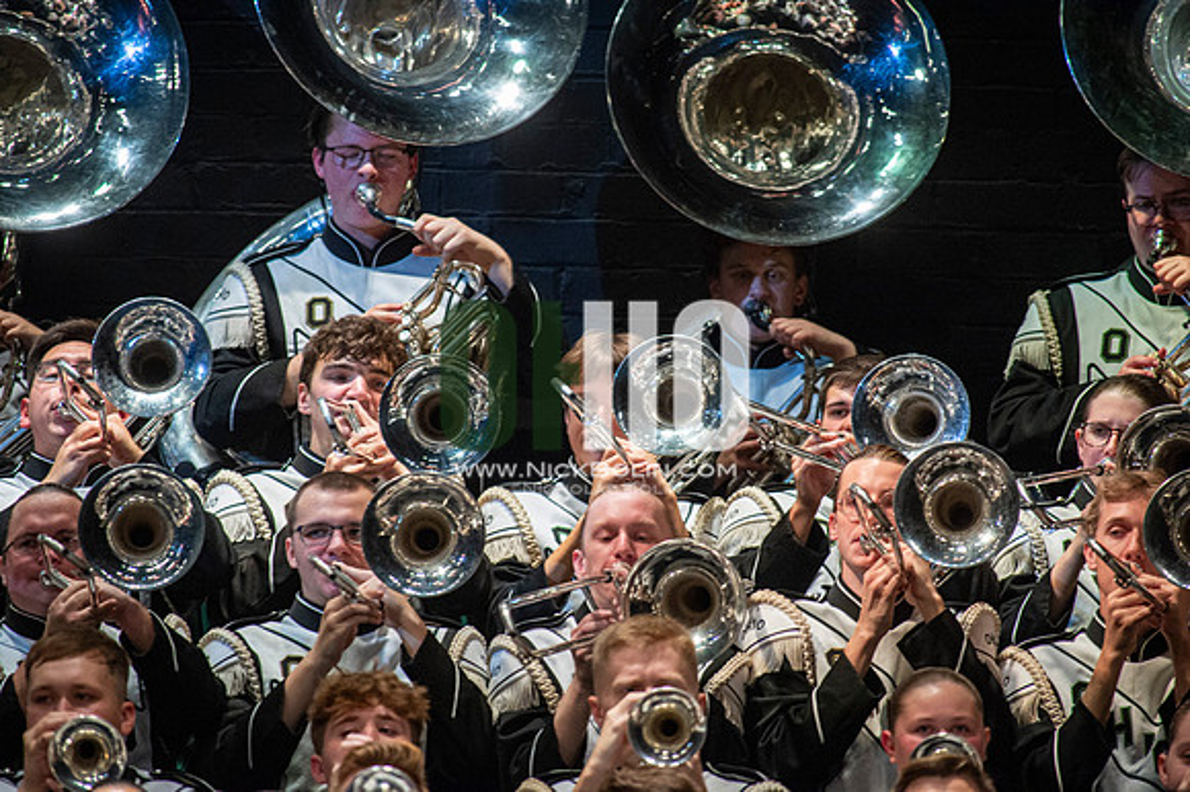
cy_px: 396
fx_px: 19821
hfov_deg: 3.4
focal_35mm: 600
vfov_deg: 2.3
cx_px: 595
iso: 5000
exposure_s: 1/400
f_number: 5.6
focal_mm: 600
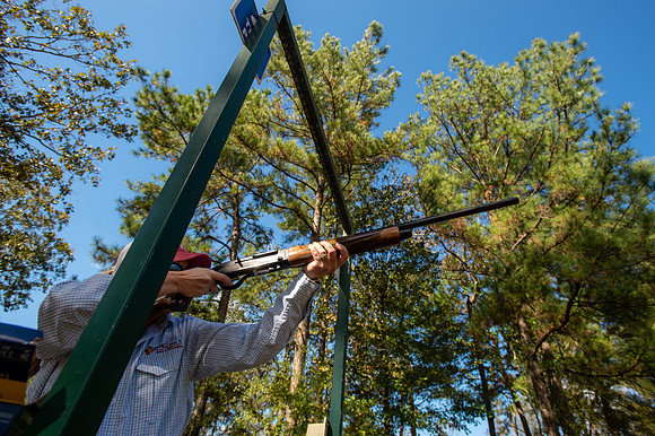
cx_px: 328
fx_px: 364
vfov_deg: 61.9
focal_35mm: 20
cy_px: 218
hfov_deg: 84.0
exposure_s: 1/160
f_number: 6.3
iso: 125
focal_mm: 20
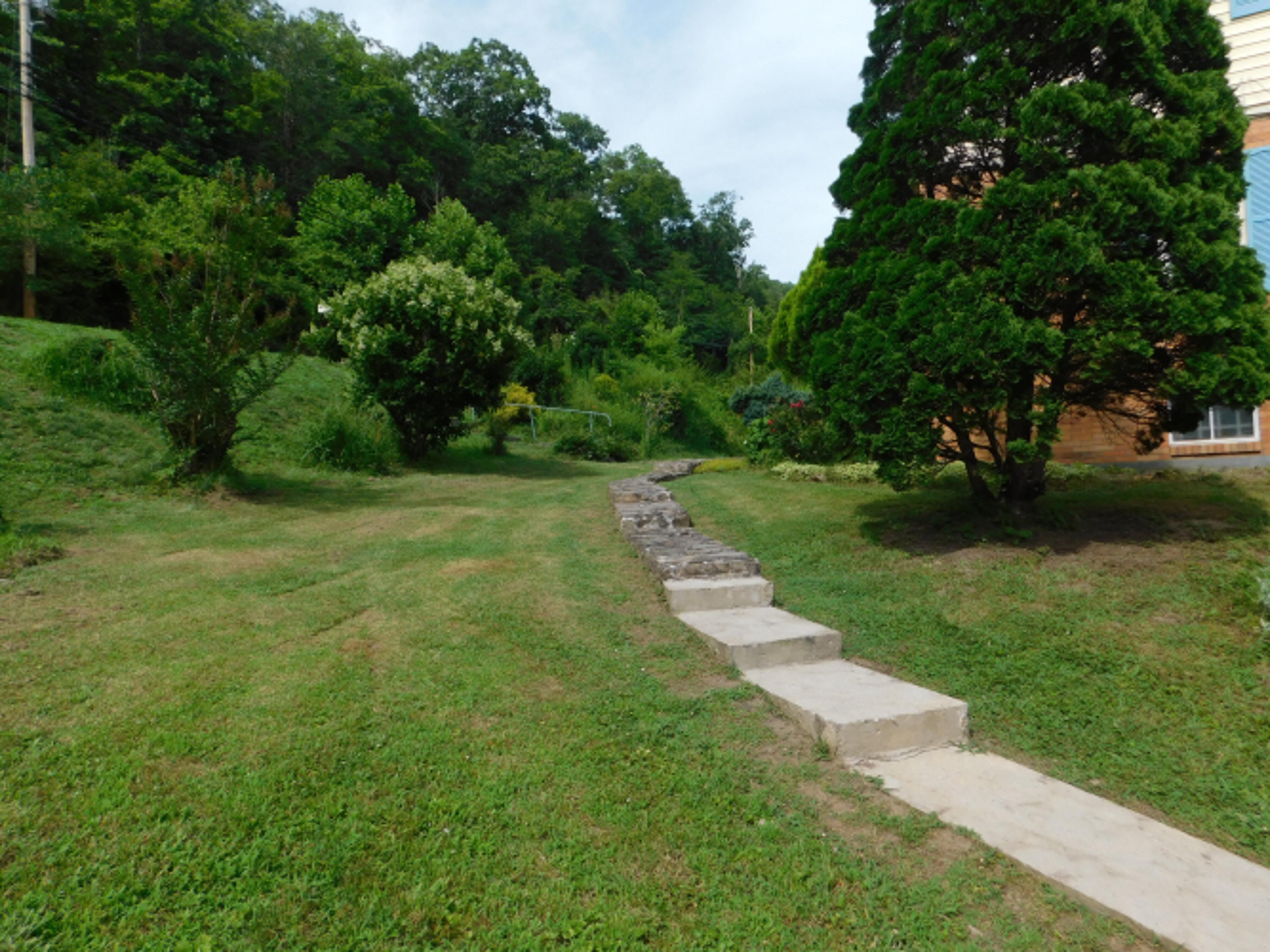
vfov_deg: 58.9
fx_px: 844
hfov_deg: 73.9
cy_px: 476
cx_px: 635
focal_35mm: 23
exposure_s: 1/1250
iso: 125
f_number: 3
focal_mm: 4
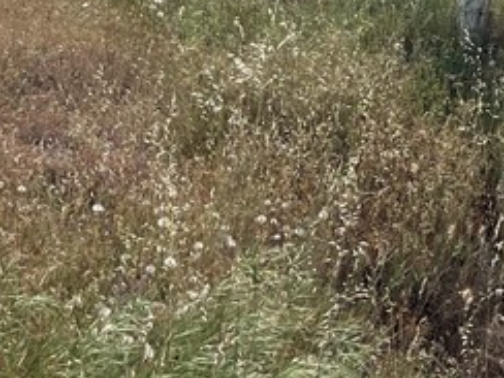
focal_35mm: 109
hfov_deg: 17.0
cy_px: -227
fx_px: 1587
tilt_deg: -0.4
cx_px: 649
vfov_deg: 12.7
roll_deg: +1.3
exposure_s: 1/7353
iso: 50
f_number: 1.6
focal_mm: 5.1
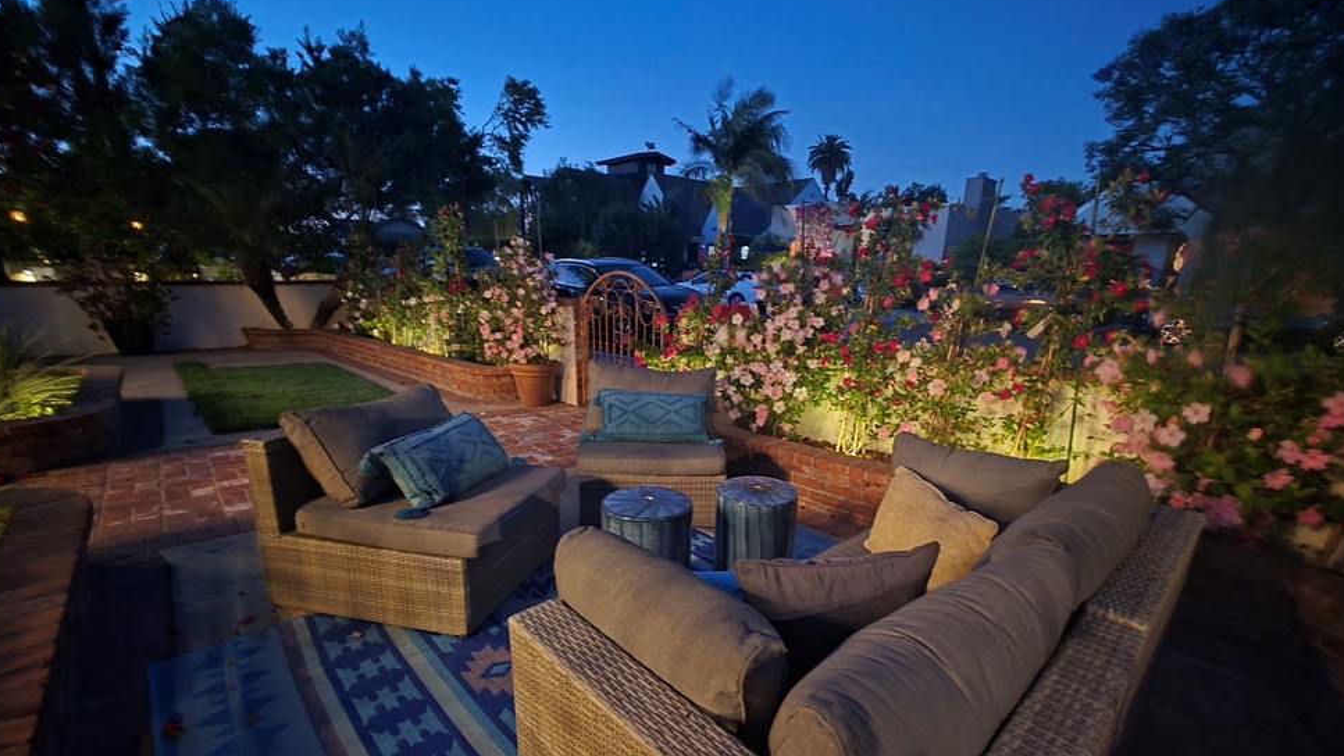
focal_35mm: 15
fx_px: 535
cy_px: 446
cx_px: 694
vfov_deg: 70.0
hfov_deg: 103.0
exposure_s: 1/8.01
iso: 1250
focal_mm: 2.2
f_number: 1.9
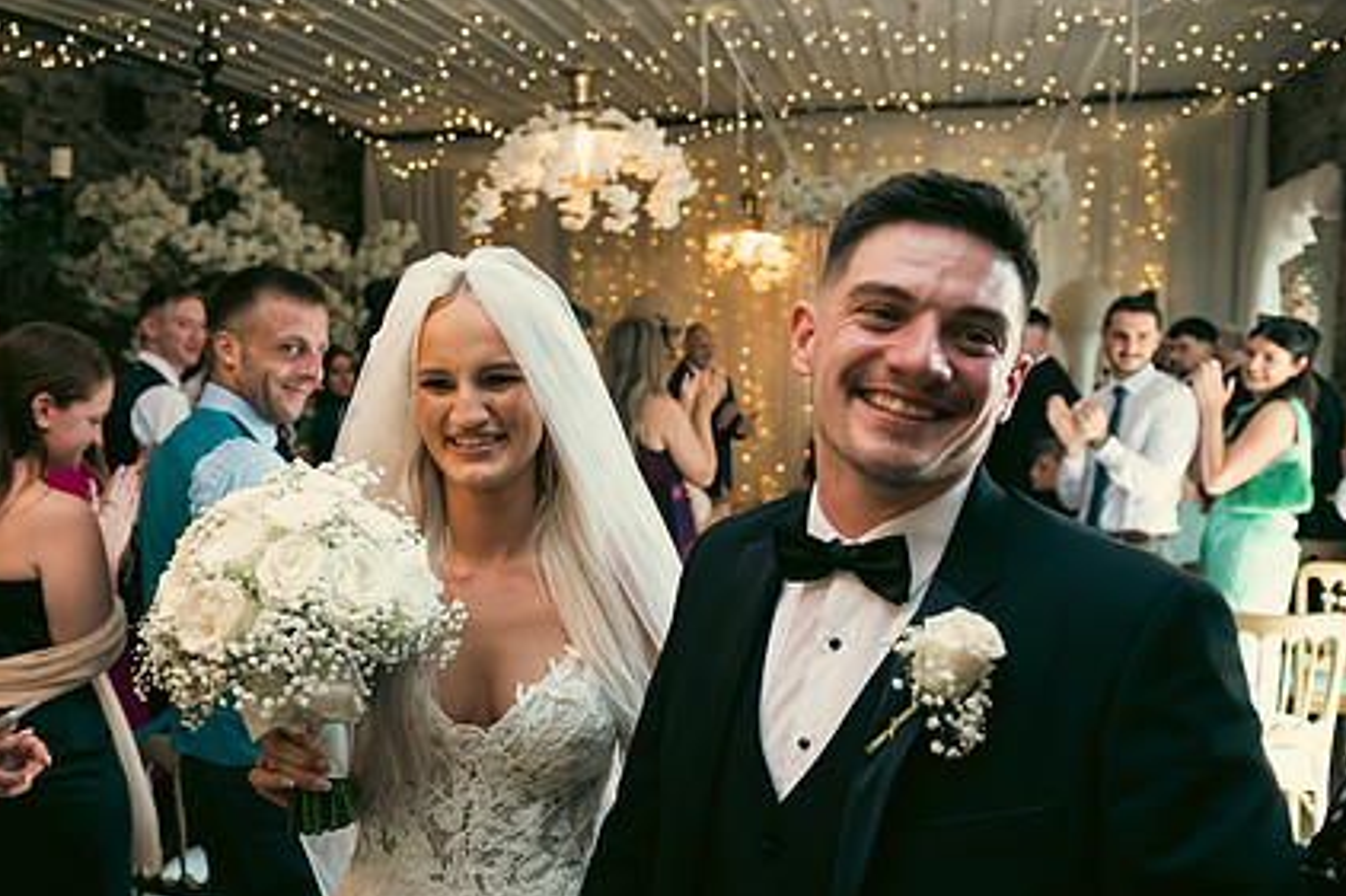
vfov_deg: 39.9
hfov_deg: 57.2
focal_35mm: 33
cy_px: 505
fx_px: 1233
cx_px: 616
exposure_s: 1/160
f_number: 3.5
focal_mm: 24
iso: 1250
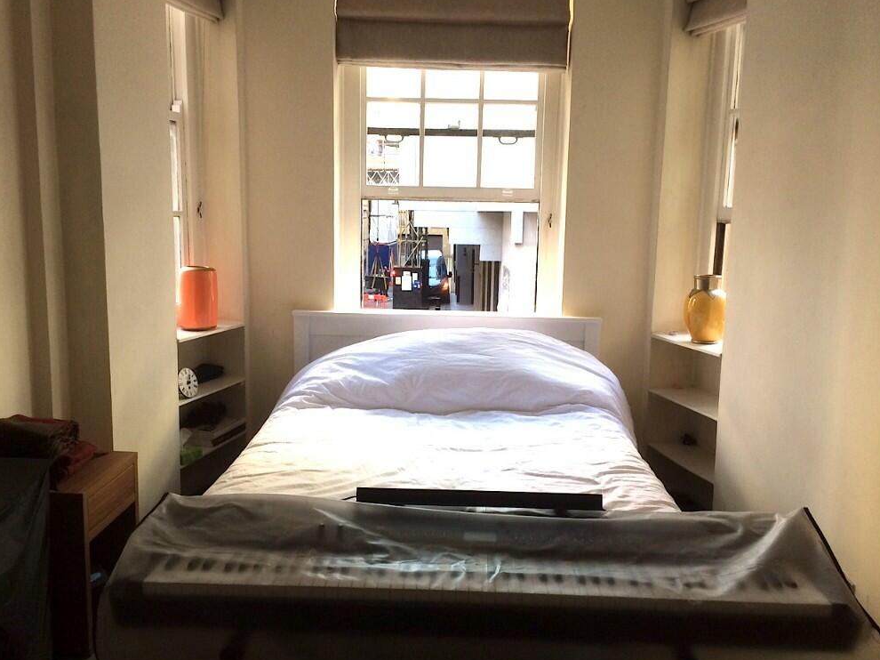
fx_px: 762
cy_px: 331
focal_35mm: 30
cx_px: 437
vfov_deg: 46.8
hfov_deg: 60.0
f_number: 2.2
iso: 40
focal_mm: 4.15
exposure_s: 1/33
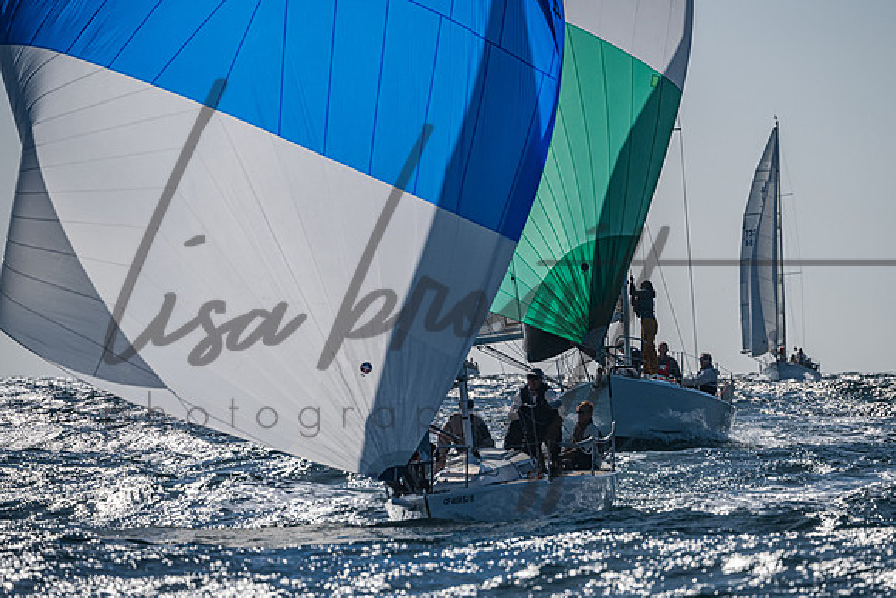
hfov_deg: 5.6
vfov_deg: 3.7
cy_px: 279
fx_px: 9220
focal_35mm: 370
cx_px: 542
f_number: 6.3
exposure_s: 1/8000
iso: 320
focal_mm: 300
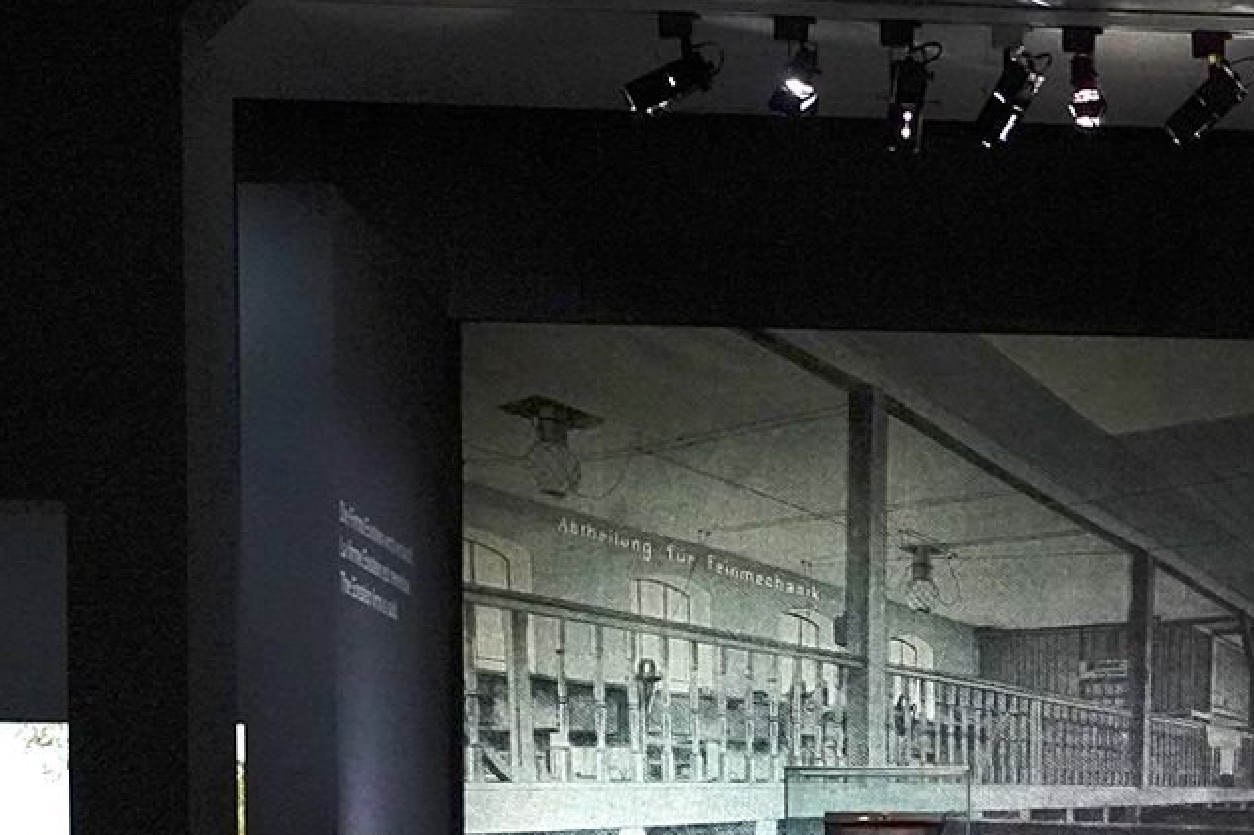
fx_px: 2646
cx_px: 1407
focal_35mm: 76
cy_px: 887
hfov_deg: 24.7
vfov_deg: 17.4
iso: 3200
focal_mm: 24
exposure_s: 1/80
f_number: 2.8
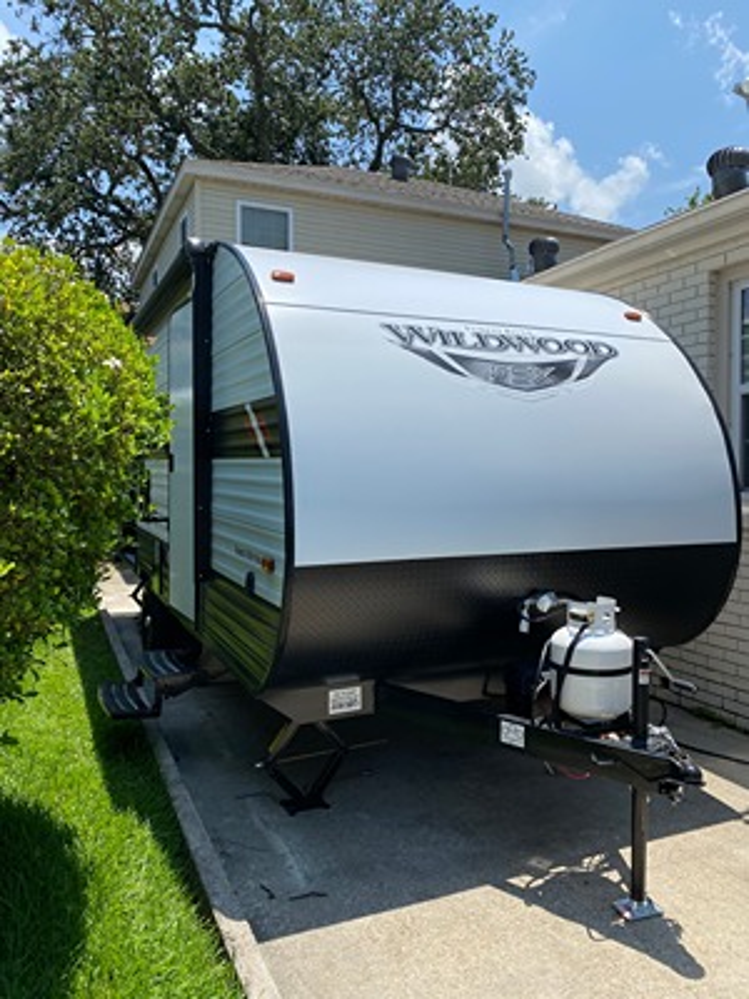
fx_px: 750
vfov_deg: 67.3
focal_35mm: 26
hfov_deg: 53.1
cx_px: 374
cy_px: 500
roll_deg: -0.6
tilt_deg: -0.7
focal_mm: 4.25
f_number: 1.8
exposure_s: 1/2890
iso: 32
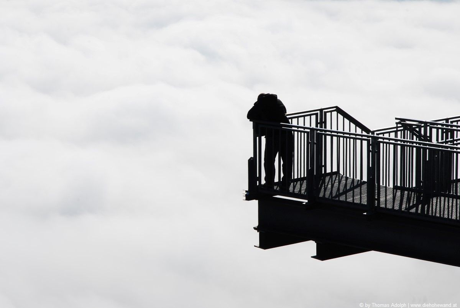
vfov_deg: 8.7
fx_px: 2015
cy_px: 154
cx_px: 230
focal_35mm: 158
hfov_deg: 13.0
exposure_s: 1/320
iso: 200
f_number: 18
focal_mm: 105
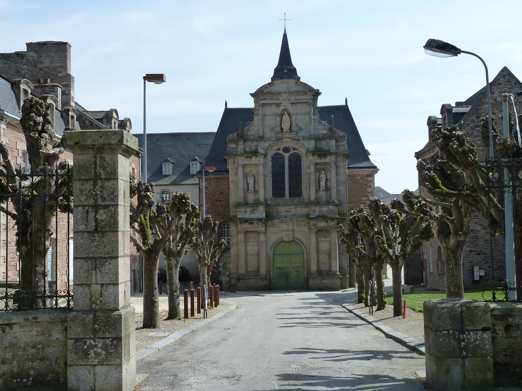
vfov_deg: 34.3
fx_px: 633
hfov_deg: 44.8
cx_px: 261
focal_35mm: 42
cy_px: 196
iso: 125
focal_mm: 6.9
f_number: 4.5
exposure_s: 1/500
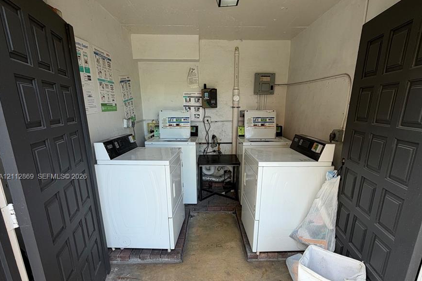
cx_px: 215
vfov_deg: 61.0
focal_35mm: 20
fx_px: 234
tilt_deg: -15.4
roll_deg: -0.3
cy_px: 177
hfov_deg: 84.0
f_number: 2.2
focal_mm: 2.22
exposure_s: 1/155
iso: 40
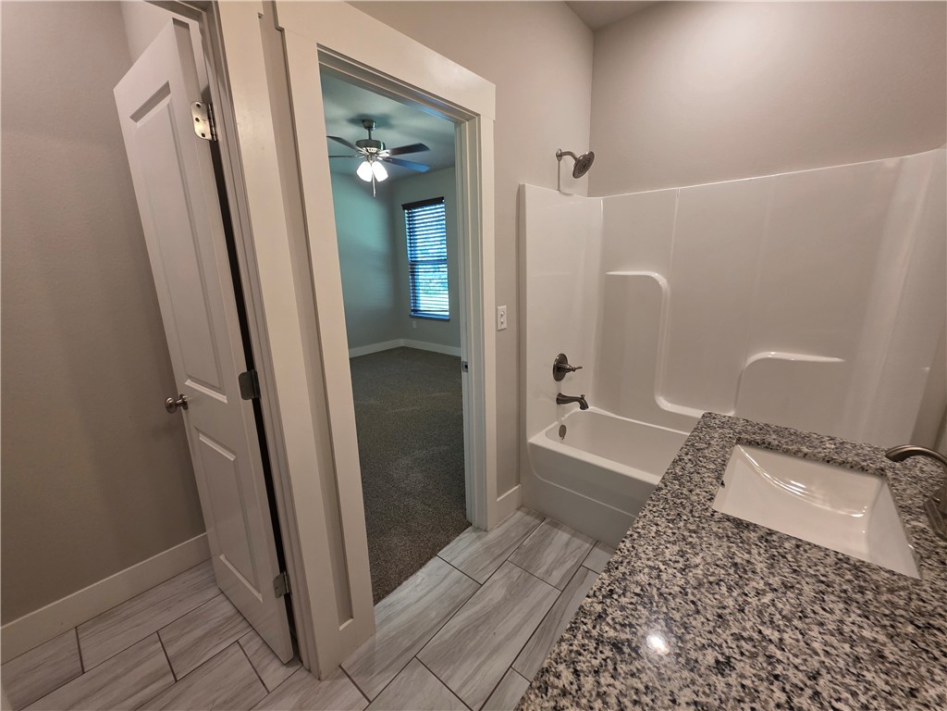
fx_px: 356
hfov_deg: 106.2
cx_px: 474
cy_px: 356
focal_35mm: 13
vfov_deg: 89.9
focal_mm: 2.2
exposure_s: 1/120
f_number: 1.9
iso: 200
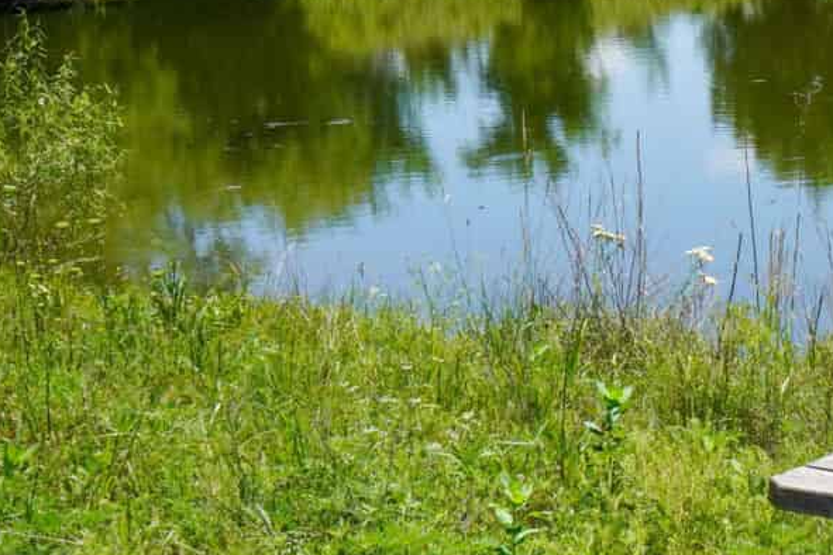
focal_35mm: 104
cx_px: 1121
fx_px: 2406
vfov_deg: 13.1
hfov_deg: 18.2
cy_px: 191
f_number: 10
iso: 100
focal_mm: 16
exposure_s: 1/160
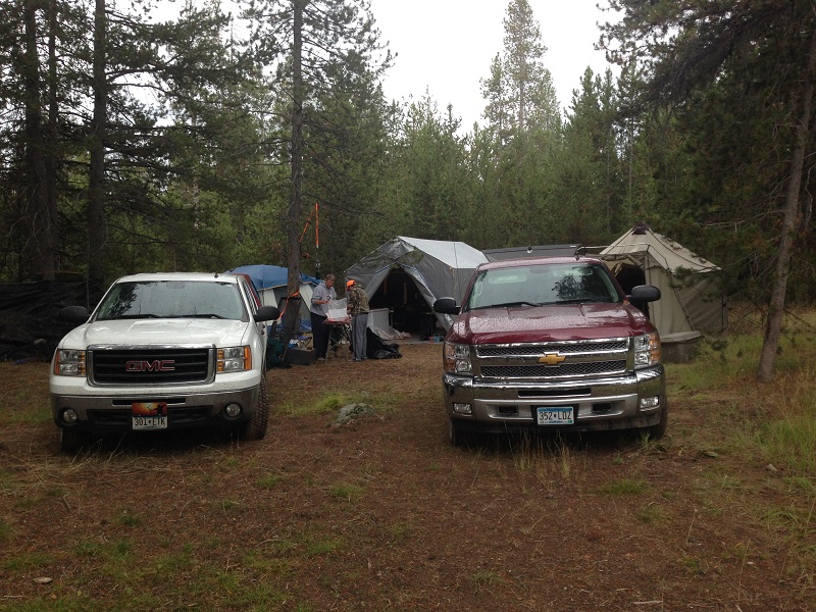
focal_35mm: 33
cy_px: 306
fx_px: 778
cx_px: 408
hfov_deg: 55.4
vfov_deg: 42.9
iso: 64
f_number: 2.4
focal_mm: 4.12
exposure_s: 1/60
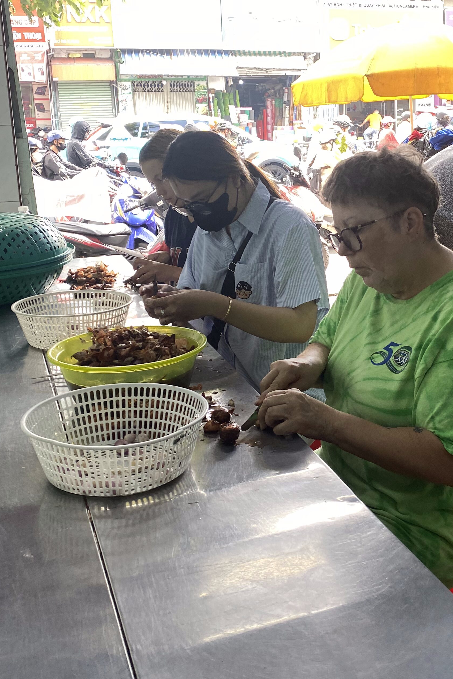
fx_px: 812
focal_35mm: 43
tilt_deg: -12.9
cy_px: 282
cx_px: 353
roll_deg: +0.9
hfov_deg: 30.5
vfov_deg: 45.3
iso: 64
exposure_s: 1/122
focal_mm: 4.25
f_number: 1.8
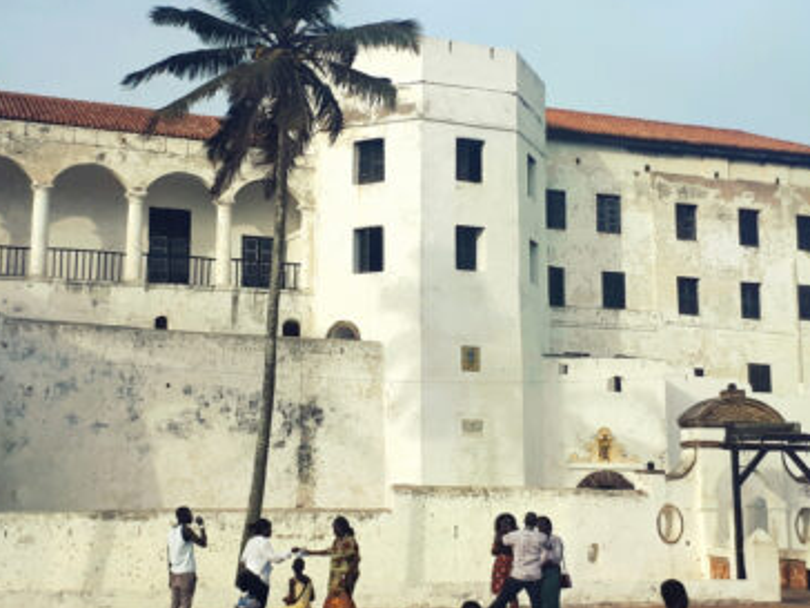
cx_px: 381
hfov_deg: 33.8
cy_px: 276
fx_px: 1334
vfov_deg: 25.6
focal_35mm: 57
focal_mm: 3.6
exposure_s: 1/1449
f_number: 1.9
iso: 40
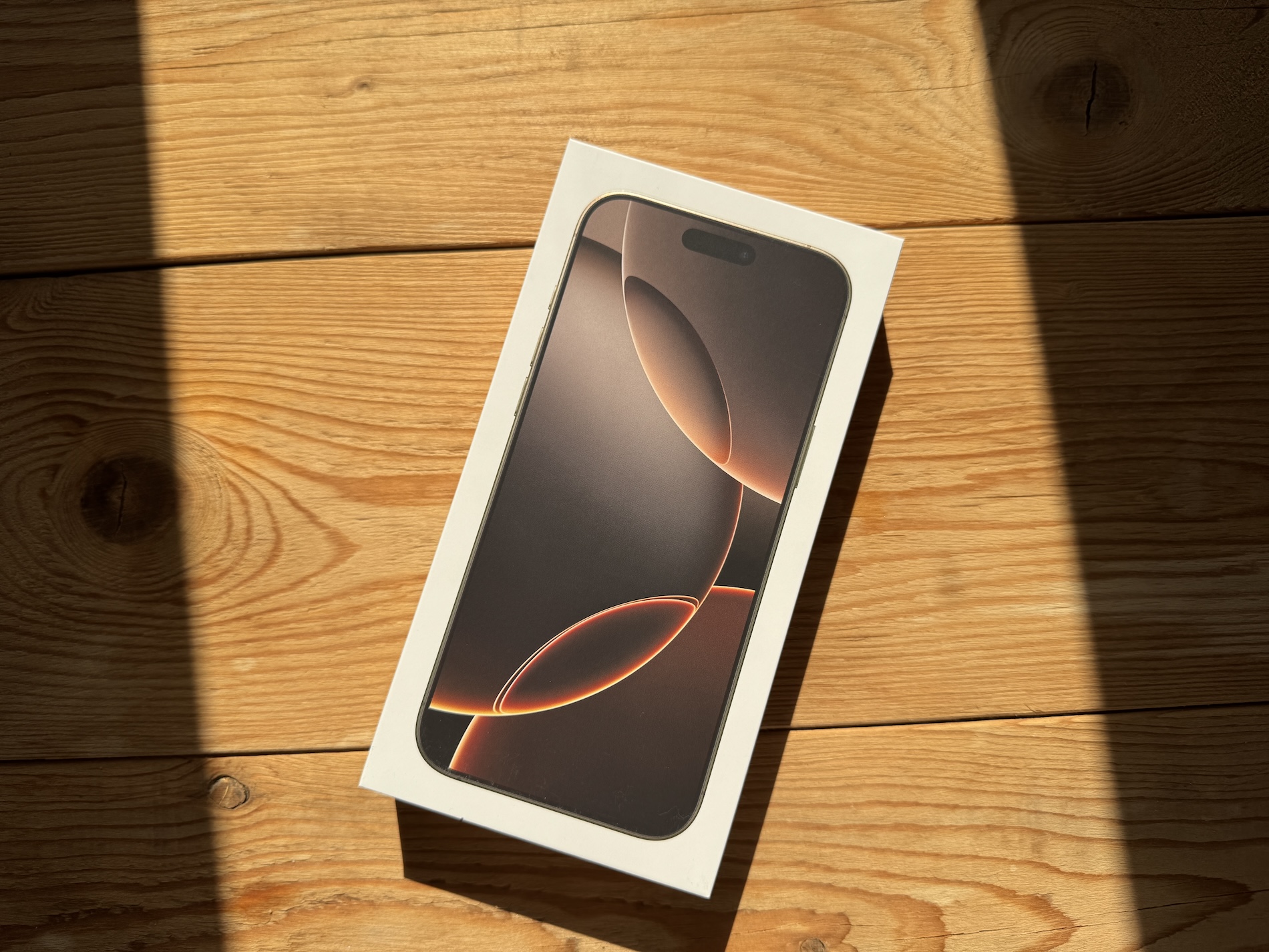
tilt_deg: -86.3
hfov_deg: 71.6
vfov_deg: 56.8
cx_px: 634
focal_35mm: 24
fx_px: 880
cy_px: 476
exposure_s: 1/2415
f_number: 1.78
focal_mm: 6.76
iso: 80
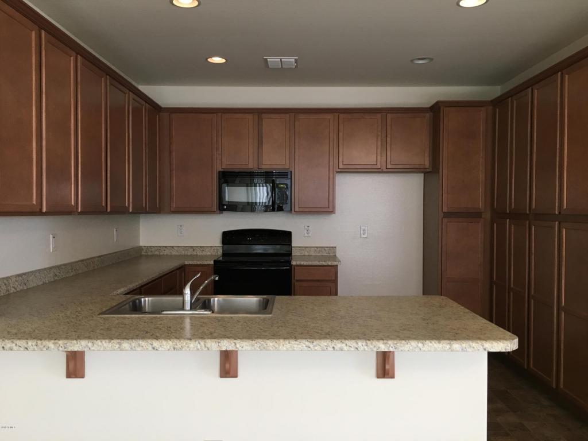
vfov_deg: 48.2
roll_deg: -0.4
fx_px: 493
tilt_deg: +0.0
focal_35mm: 29
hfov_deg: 61.7
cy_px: 220
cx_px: 294
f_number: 2.2
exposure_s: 1/30
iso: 40
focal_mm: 4.15
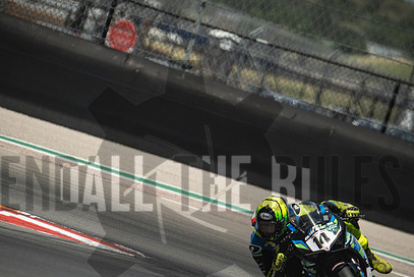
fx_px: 9828
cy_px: 185
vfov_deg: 1.6
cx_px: 185
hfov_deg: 2.4
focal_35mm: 854
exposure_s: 1/2000
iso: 640
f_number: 5.6
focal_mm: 400
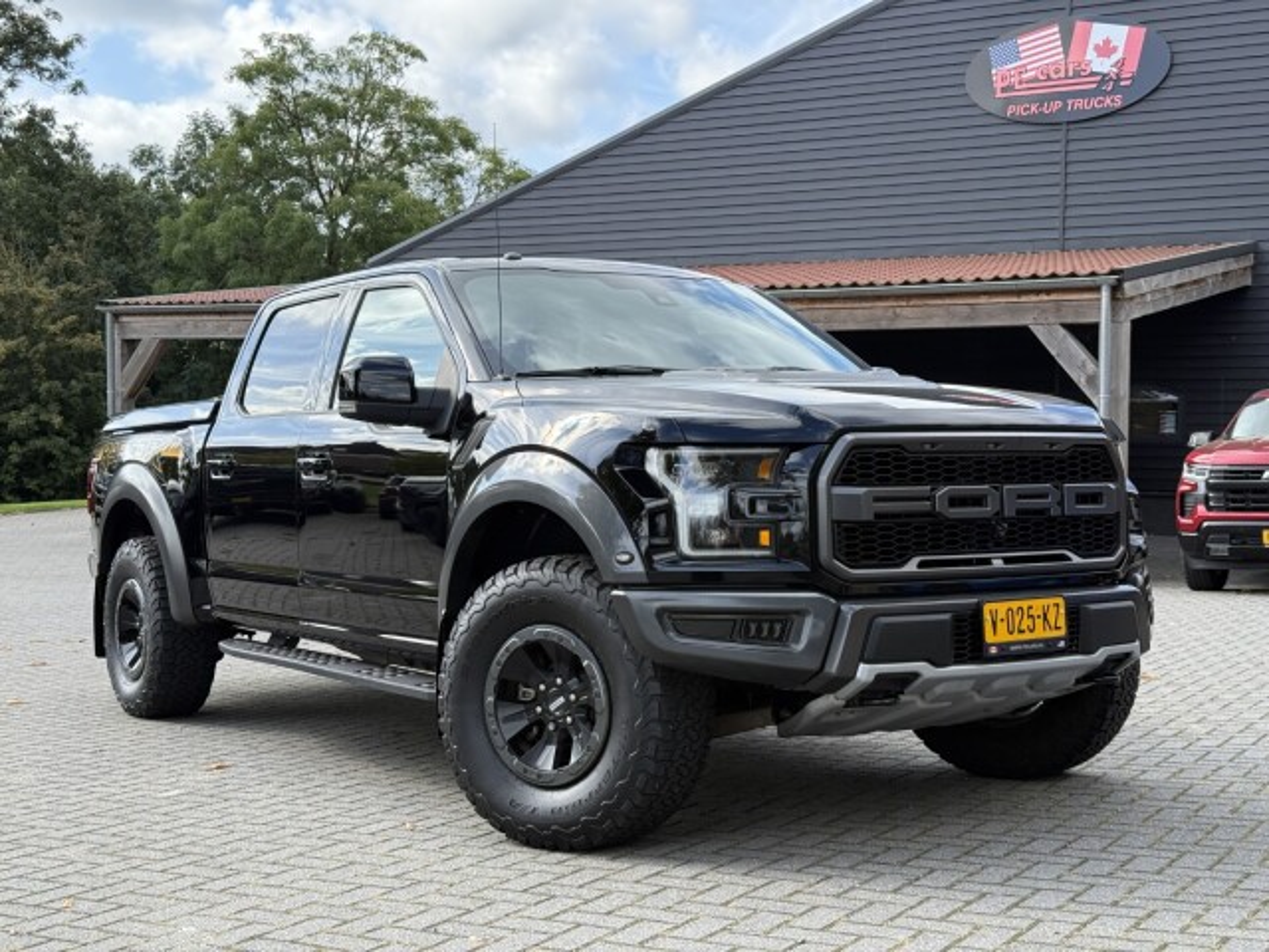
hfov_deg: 39.7
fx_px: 1760
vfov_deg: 30.3
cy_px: 476
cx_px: 634
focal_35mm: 48
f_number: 1.78
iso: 64
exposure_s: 1/1185
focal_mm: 6.76
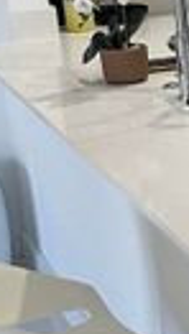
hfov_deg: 7.6
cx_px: 623
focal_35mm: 133
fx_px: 1181
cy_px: 121
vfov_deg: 16.1
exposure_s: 1/120
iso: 200
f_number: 1.78
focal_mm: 6.86
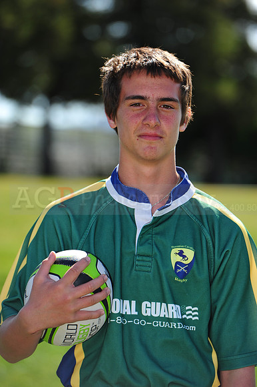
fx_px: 2144
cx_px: 128
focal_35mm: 200
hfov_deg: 6.9
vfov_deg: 10.3
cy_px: 194
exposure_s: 1/800
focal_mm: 200
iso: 200
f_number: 4.5
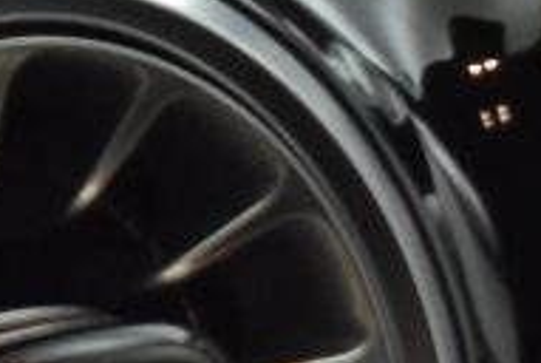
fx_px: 3146
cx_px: -836
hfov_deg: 8.8
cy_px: -567
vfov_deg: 6.2
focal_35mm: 209
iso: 1600
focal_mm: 26
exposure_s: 1/125
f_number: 4
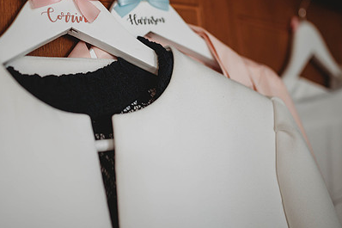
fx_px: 484
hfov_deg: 38.4
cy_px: 72
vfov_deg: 26.3
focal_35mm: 51
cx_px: 109
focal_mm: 35
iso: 500
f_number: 1.8
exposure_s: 1/125
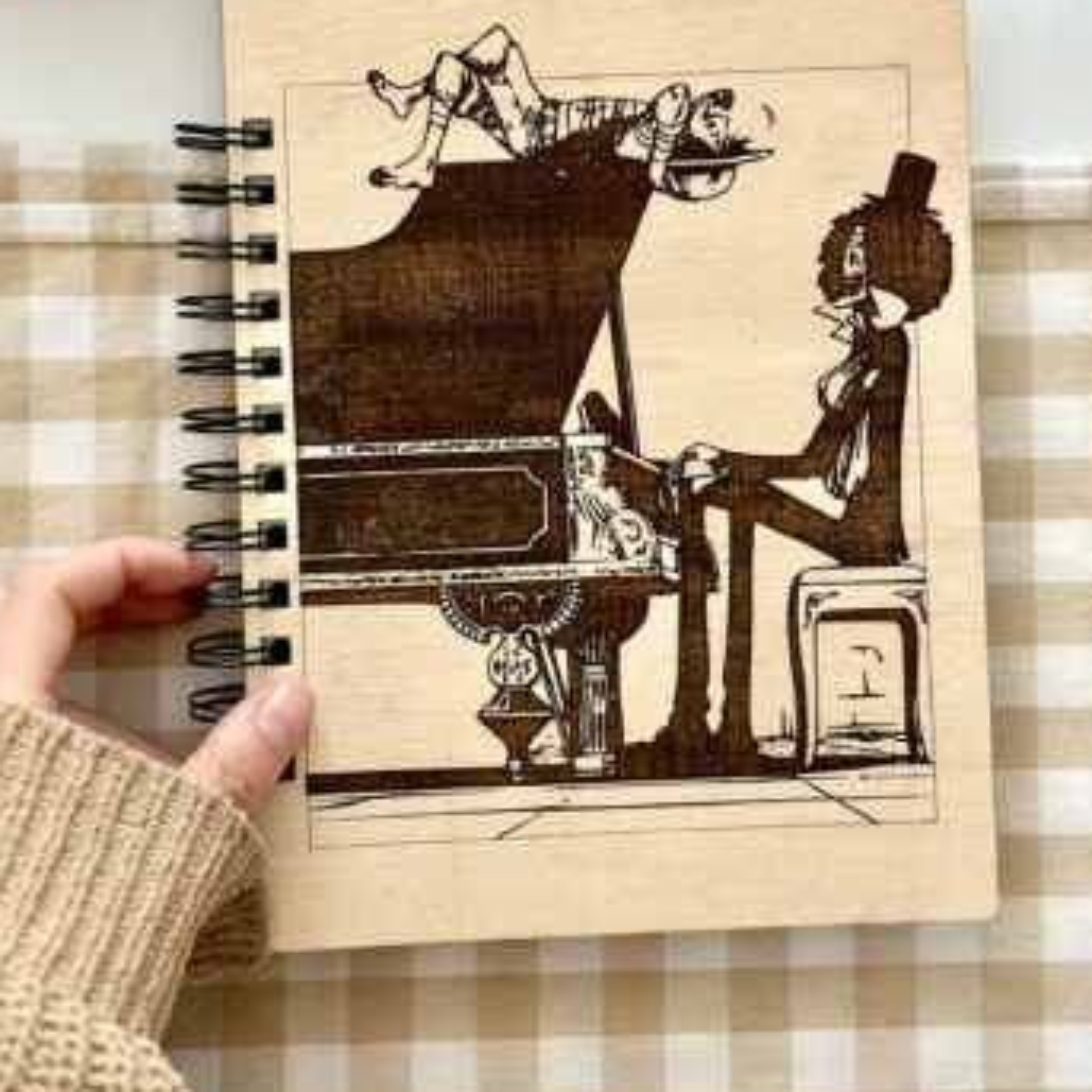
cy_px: 352
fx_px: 2356
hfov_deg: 26.1
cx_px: 605
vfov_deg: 25.9
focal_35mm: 66
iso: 400
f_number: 1.78
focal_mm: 6.86
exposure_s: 1/42
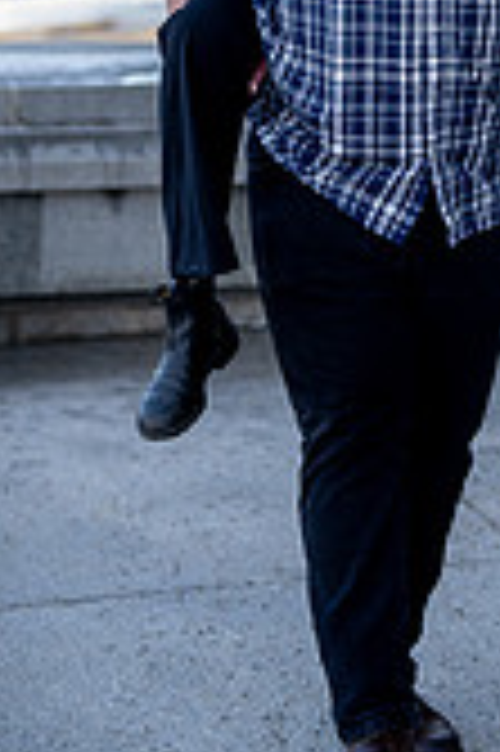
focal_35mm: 135
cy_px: -95
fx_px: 2818
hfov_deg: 10.1
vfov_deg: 14.8
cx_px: 491
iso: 1250
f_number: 1.8
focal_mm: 50
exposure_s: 1/6400
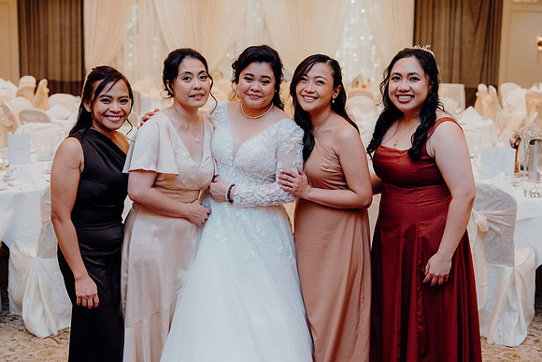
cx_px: 271
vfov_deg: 27.0
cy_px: 181
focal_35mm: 50
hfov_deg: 39.6
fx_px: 753
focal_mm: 50
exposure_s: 1/160
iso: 3200
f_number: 3.5
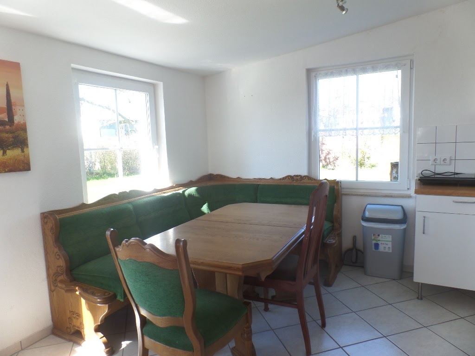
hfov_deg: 73.9
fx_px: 316
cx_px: 238
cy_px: 178
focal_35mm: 23
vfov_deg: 58.9
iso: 100
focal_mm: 4.1
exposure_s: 1/45
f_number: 3.5
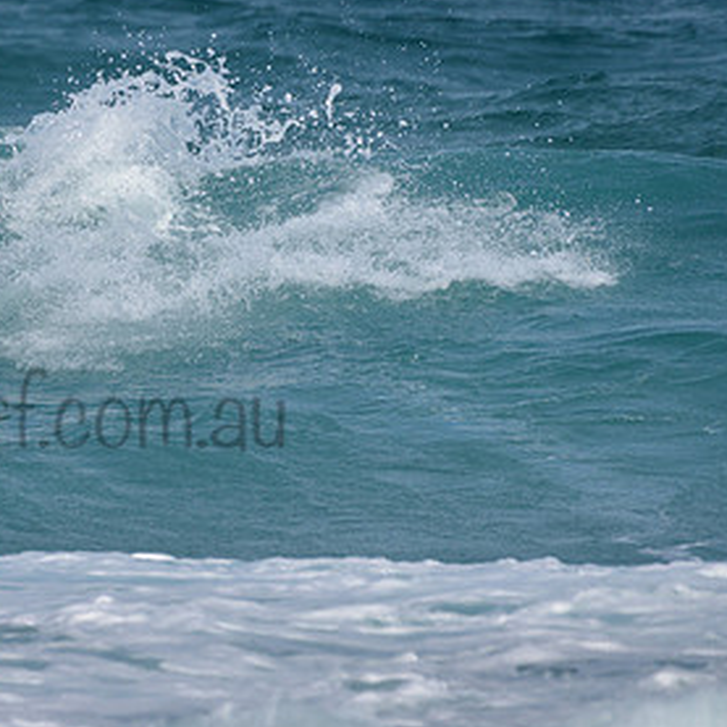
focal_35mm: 1090
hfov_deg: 1.6
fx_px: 25899
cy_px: 275
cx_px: -97
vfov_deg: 1.6
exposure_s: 1/2000
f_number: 5.6
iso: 125
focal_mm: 500
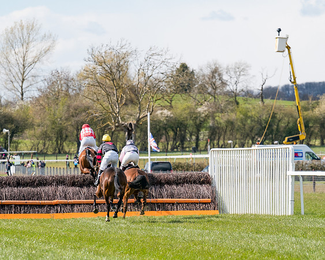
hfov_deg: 5.4
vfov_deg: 4.3
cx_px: 119
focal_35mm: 361
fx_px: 3473
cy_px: 167
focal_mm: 200
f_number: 4.5
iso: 400
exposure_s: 1/2000
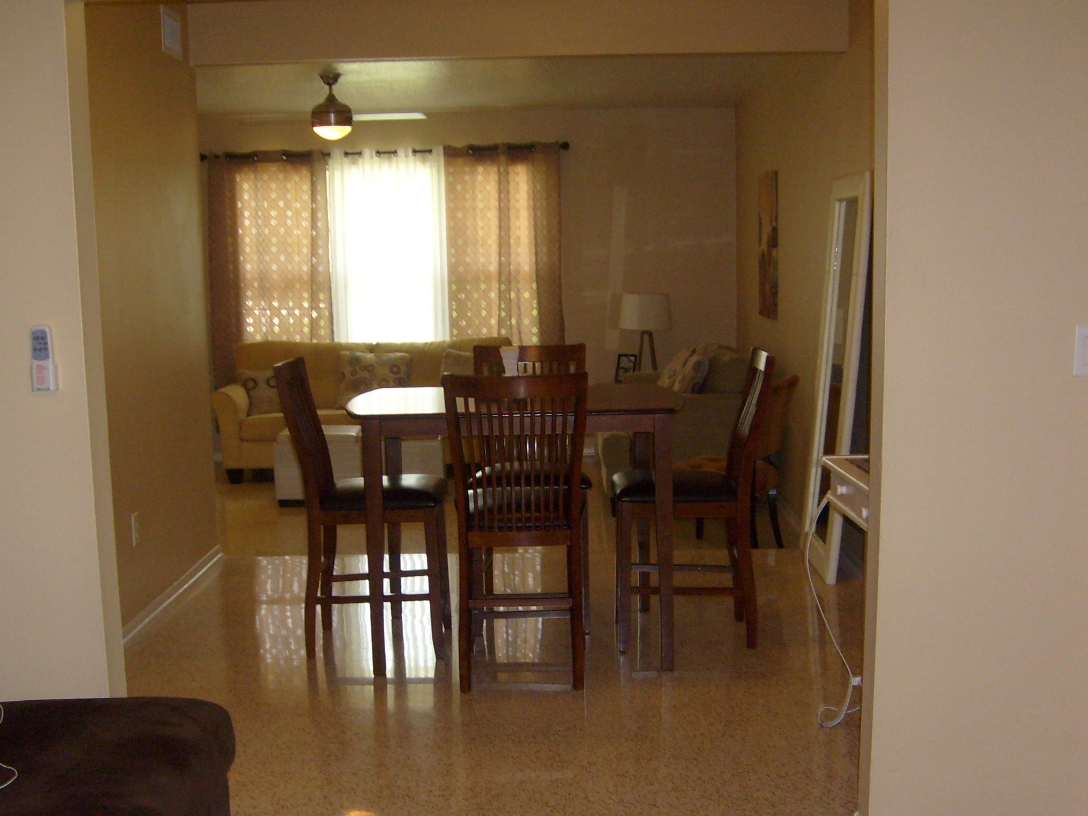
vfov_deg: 32.8
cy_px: 485
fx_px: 1383
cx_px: 528
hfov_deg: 42.9
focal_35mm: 44
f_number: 2.8
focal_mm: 5.8
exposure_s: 1/45
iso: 100
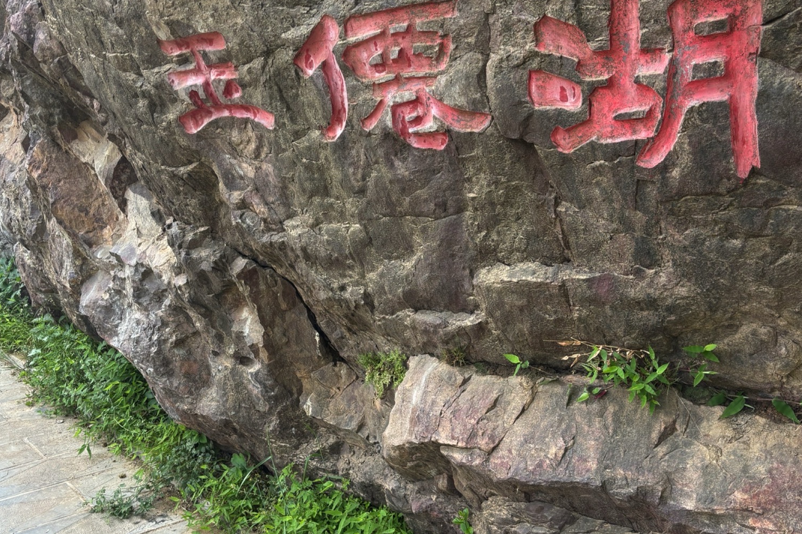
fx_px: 824
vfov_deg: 35.9
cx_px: 392
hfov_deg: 51.9
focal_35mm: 37
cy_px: 291
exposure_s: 1/224
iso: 40
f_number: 1.6
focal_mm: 5.96
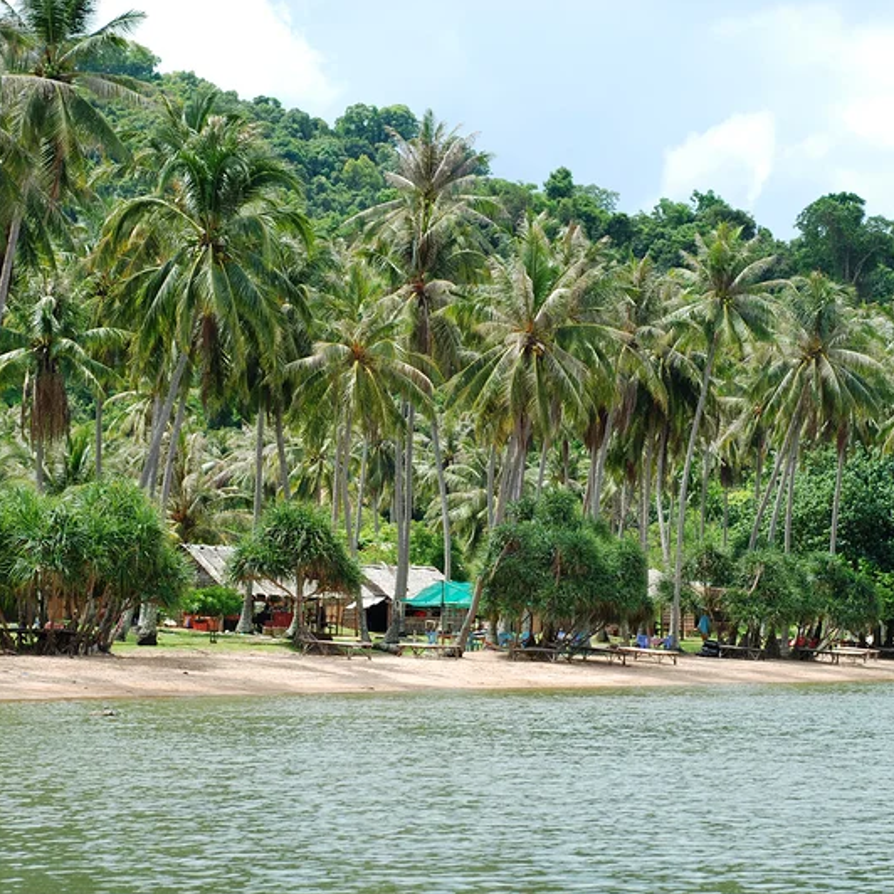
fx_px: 2805
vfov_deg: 18.1
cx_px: 492
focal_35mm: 96
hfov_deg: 18.1
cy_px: 447
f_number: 7.1
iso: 100
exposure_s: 1/200
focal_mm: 50
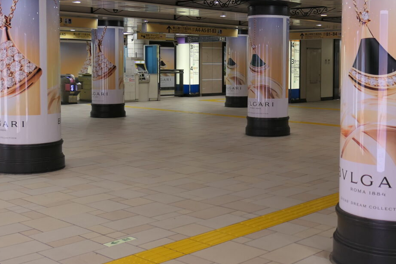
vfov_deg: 26.9
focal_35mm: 50
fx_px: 550
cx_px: 271
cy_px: 98
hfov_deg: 39.0
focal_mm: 8.8
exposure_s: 1/125
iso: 125
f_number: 1.8
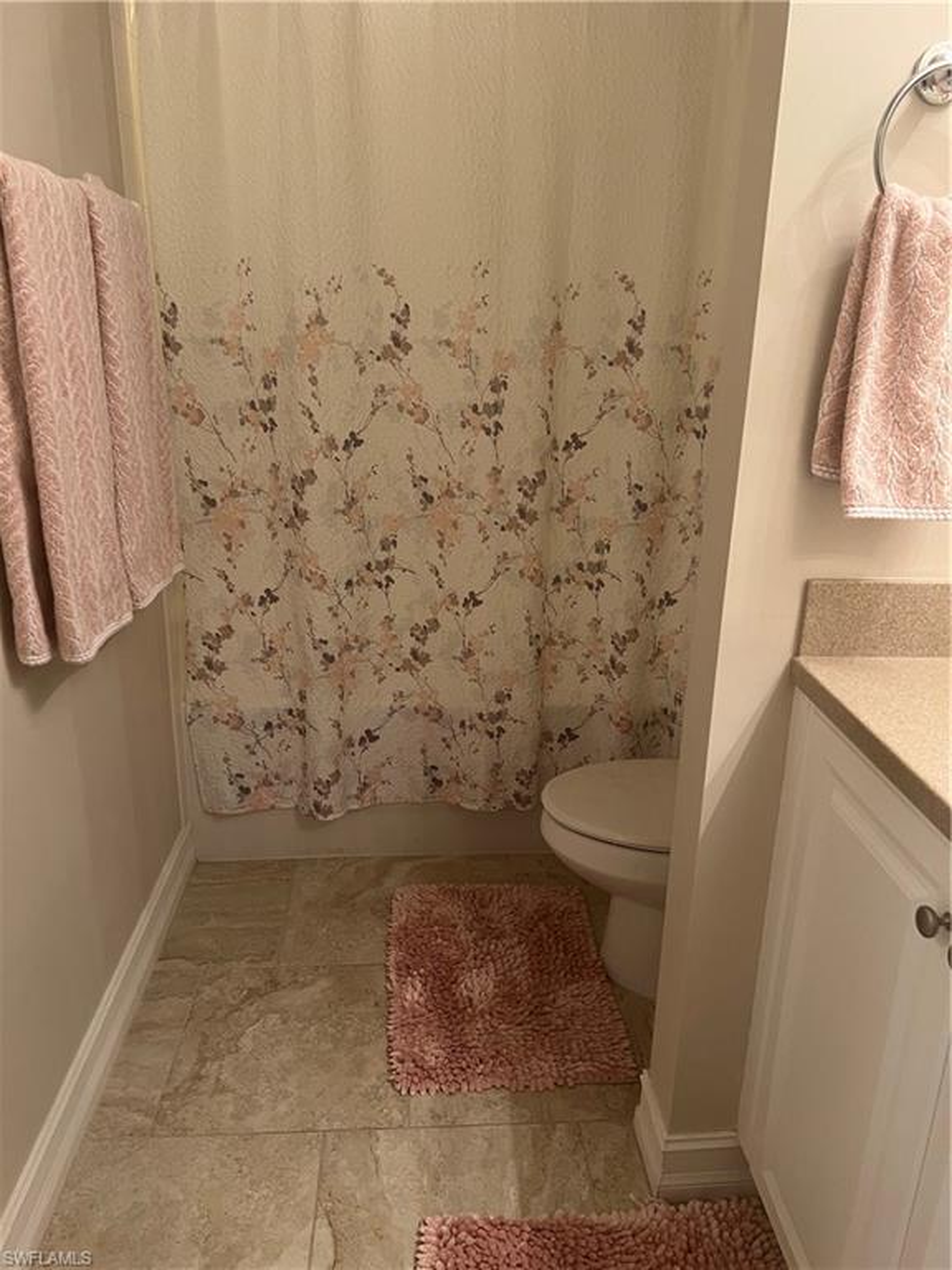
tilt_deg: -19.5
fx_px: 953
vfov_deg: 67.3
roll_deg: -1.4
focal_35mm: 26
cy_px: 635
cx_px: 476
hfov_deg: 53.1
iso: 100
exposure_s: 1/60
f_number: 1.5
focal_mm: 5.7
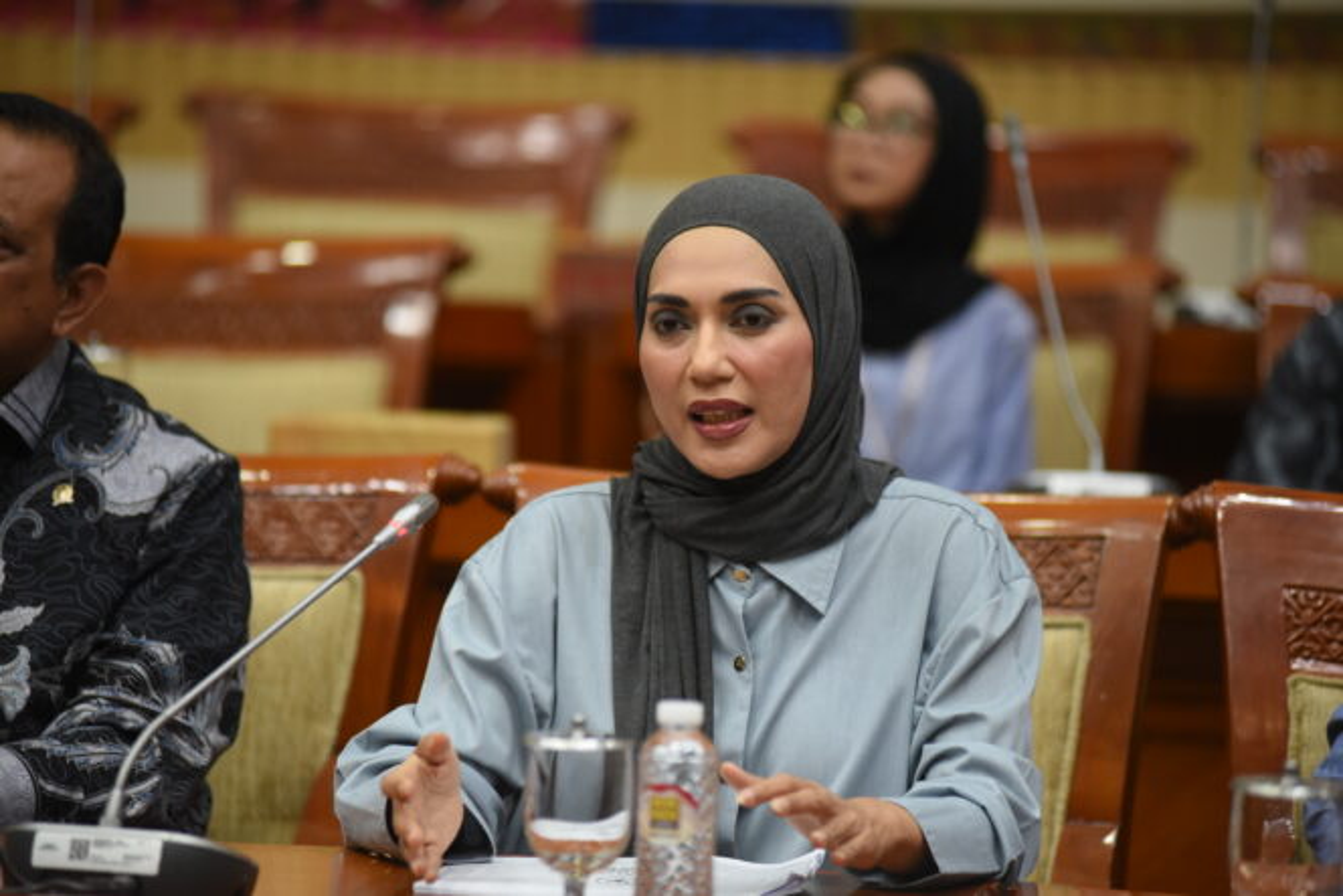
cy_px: 448
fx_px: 6343
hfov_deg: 12.1
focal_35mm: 170
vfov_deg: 8.1
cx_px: 672
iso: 2500
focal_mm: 170
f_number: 3.2
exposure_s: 1/640
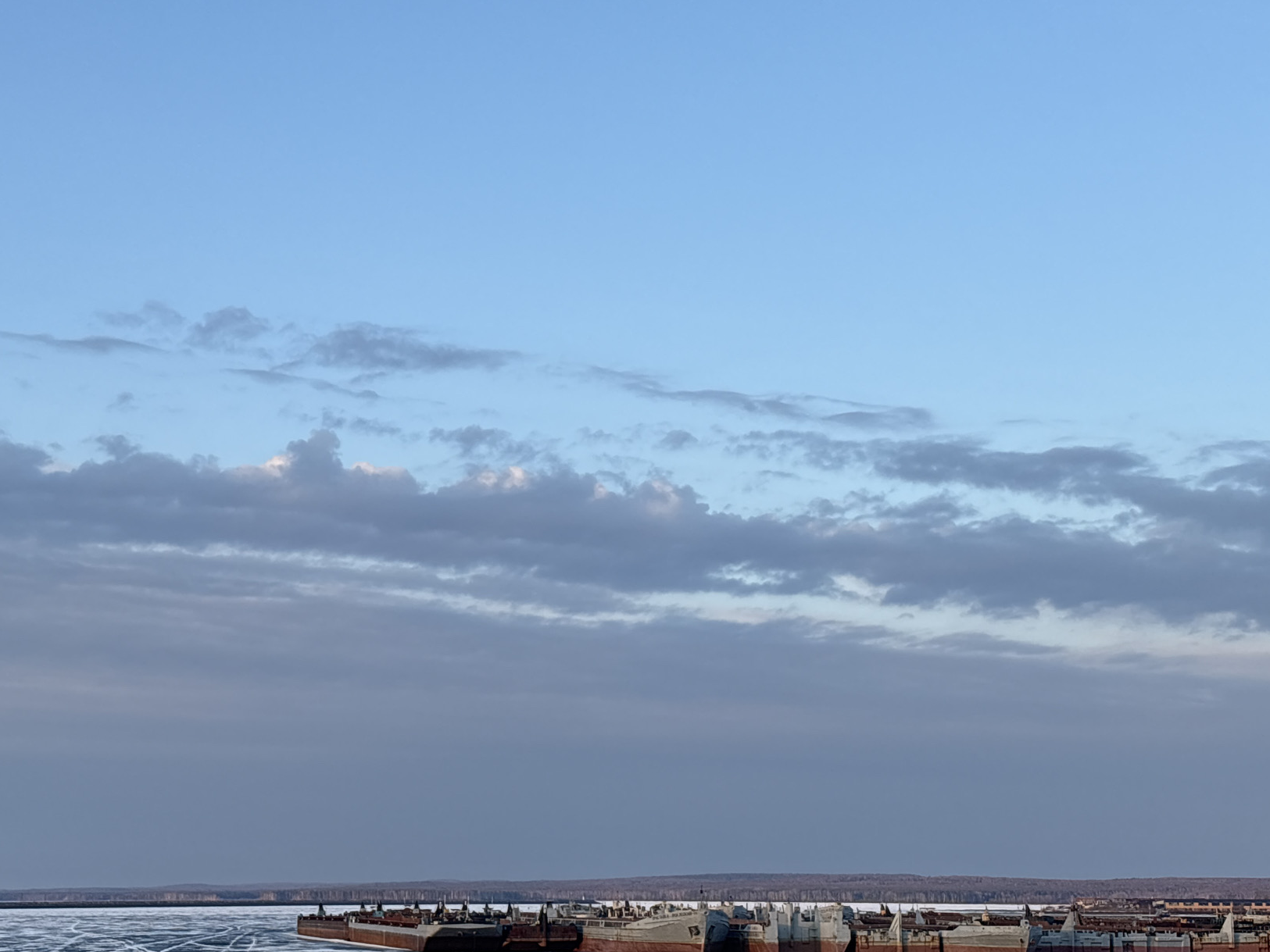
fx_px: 2348
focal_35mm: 64
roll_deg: +0.0
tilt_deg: +7.9
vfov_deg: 22.9
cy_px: 583
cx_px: 499
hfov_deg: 30.2
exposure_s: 1/907
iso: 32
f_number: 1.6
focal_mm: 5.96
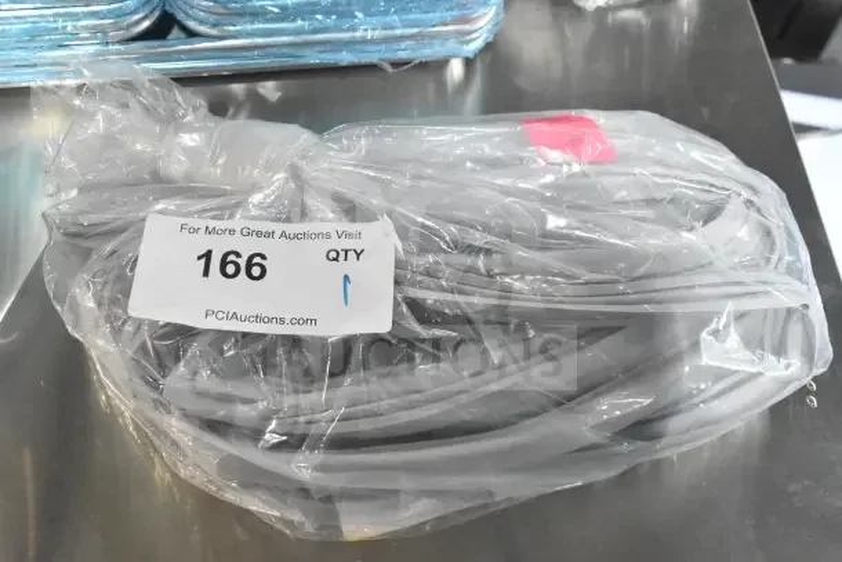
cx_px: 421
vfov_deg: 31.9
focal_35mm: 42
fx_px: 983
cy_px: 281
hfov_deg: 46.4
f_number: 7.1
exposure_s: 1/200
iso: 6400
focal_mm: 28
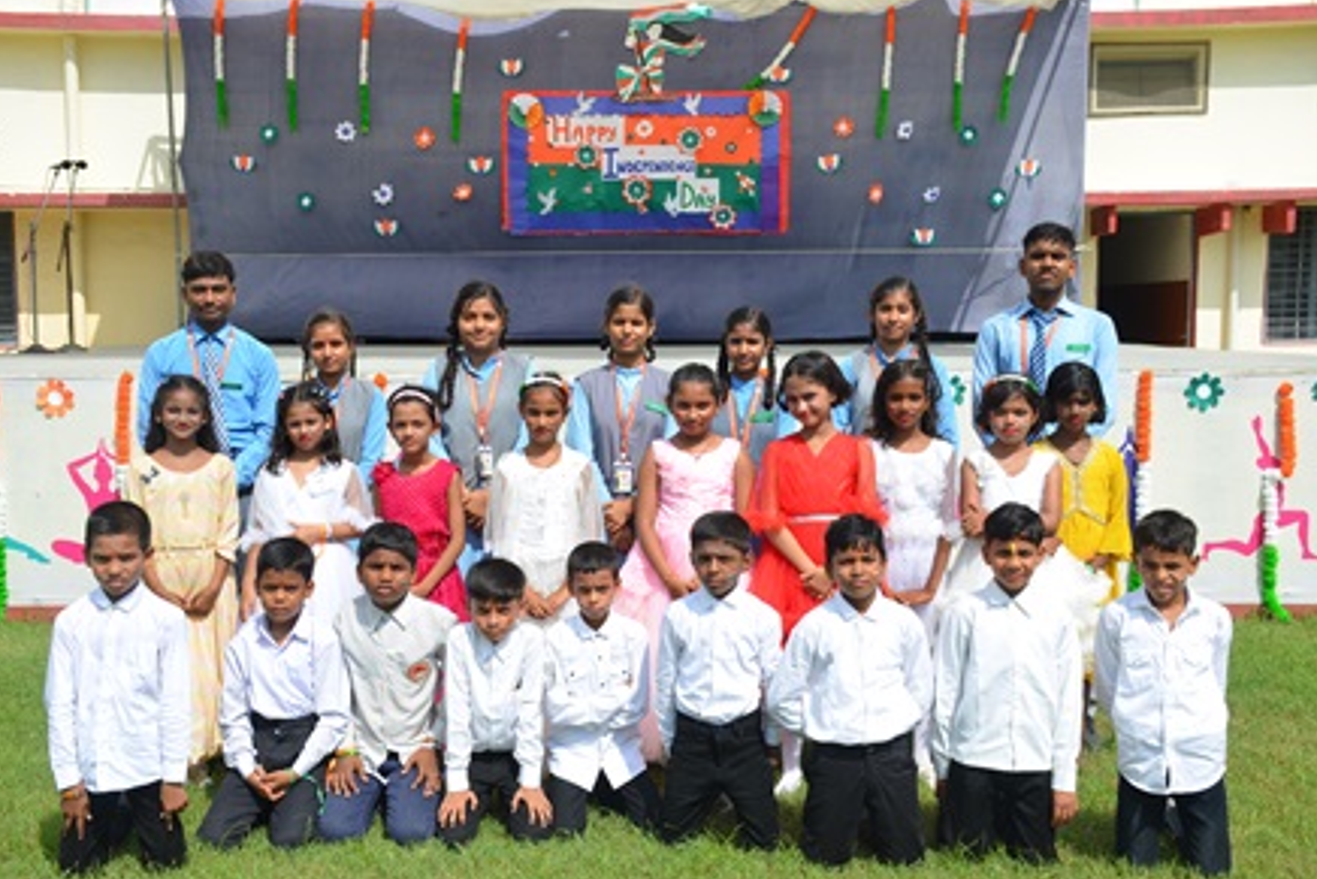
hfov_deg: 46.9
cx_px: 665
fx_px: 1519
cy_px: 443
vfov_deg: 32.3
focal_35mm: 42
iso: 100
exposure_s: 1/320
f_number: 9
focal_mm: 27
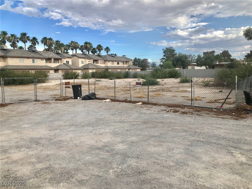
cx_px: 126
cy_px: 94
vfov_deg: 49.7
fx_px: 204
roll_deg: -0.1
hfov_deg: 63.4
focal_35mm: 28
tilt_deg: -6.9
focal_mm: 3.99
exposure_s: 1/934
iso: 20
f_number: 1.8
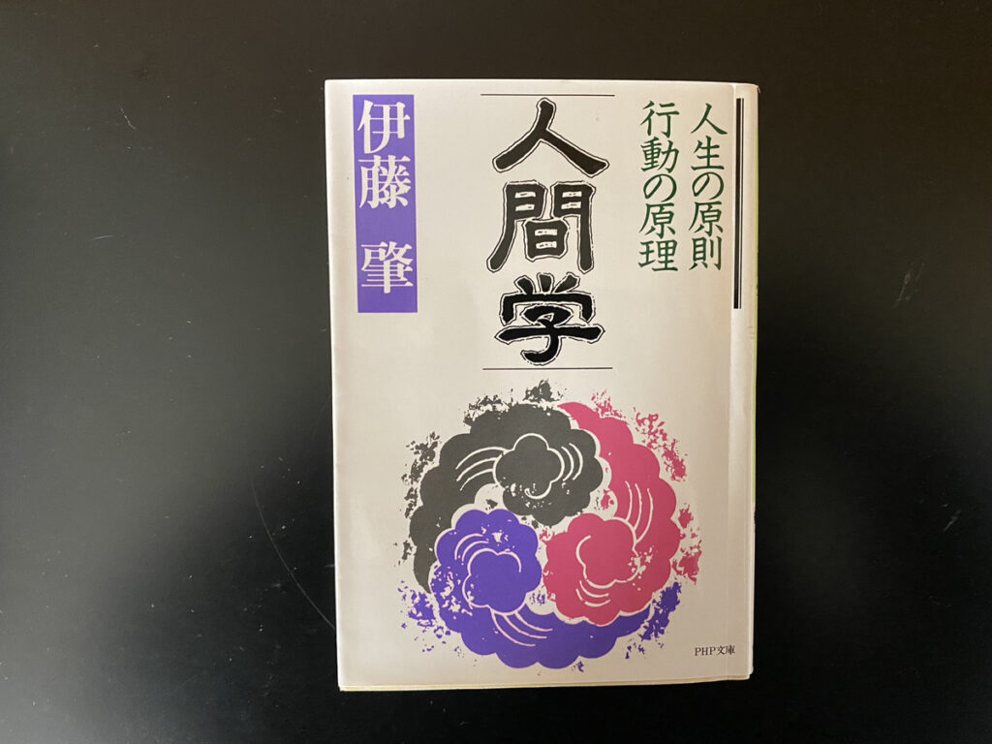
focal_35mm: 26
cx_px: 496
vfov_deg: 53.1
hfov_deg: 67.3
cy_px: 372
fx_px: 745
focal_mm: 4.25
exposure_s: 1/30
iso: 500
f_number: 1.8
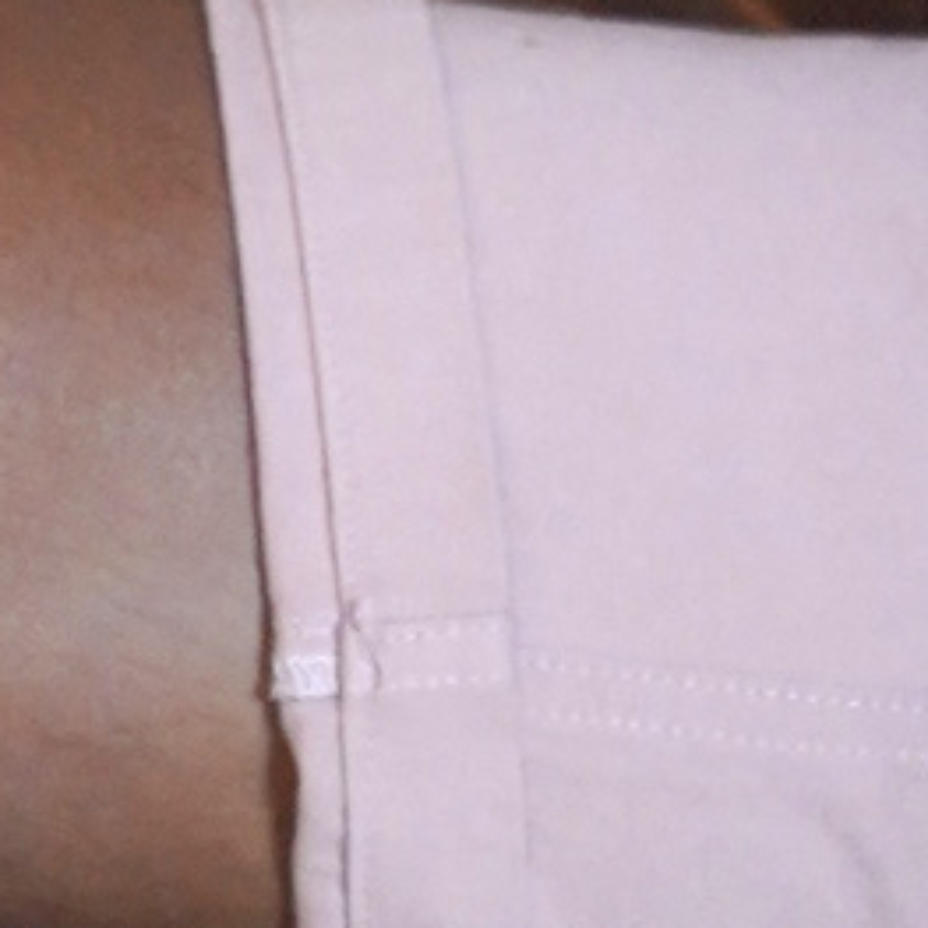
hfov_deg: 4.2
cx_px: -2290
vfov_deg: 4.2
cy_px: -1941
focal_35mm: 398
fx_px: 12071
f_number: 4
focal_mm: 41
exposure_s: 1/200
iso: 1250
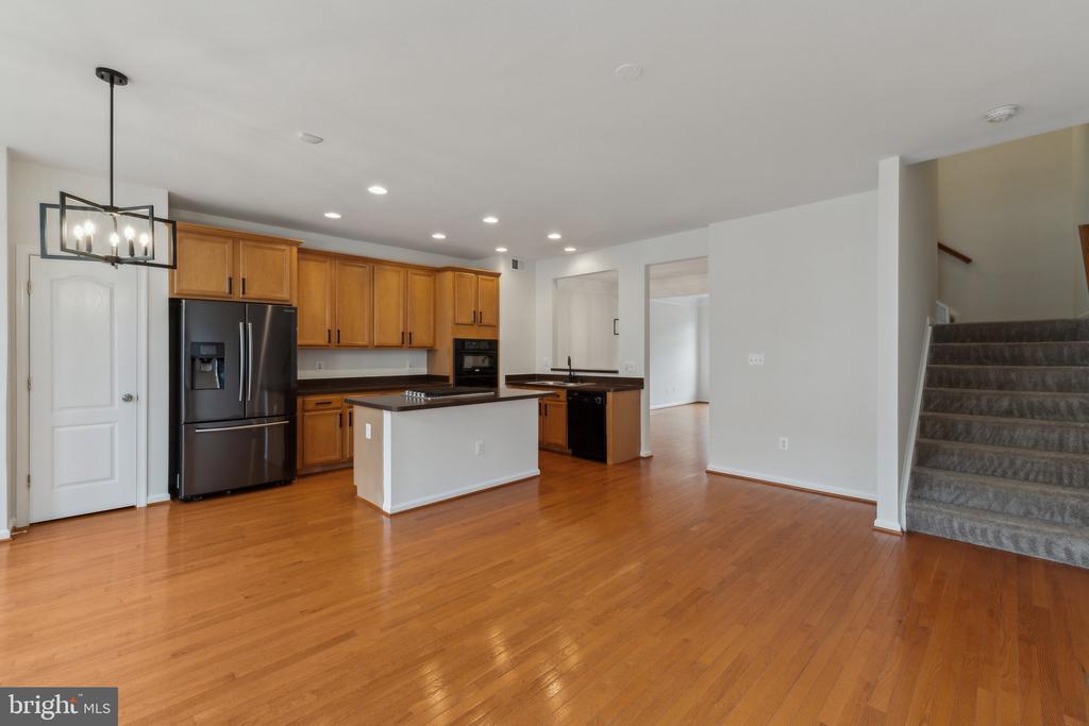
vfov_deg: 77.3
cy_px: 363
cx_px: 544
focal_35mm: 15
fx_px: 454
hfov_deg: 100.4
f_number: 9
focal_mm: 10
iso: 250
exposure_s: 1/10
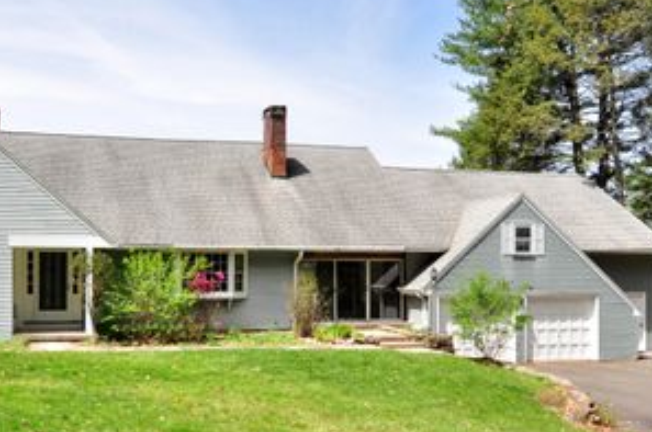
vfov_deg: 39.8
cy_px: 259
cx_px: 246
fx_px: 594
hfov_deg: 56.9
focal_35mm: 33
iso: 200
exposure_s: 1/320
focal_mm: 13
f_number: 7.1
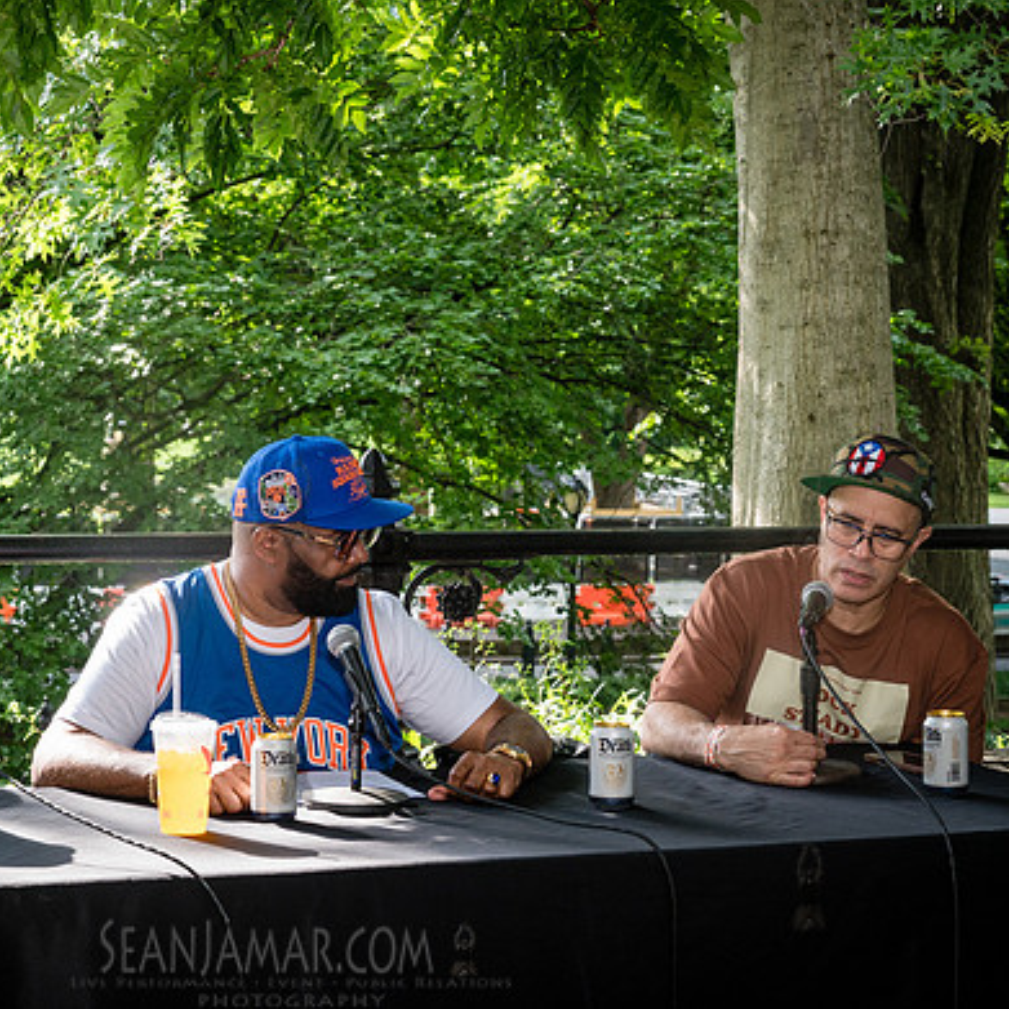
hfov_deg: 22.2
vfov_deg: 22.5
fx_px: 2539
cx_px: 228
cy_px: 468
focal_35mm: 77
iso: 1250
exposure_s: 1/200
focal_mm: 56
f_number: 7.1
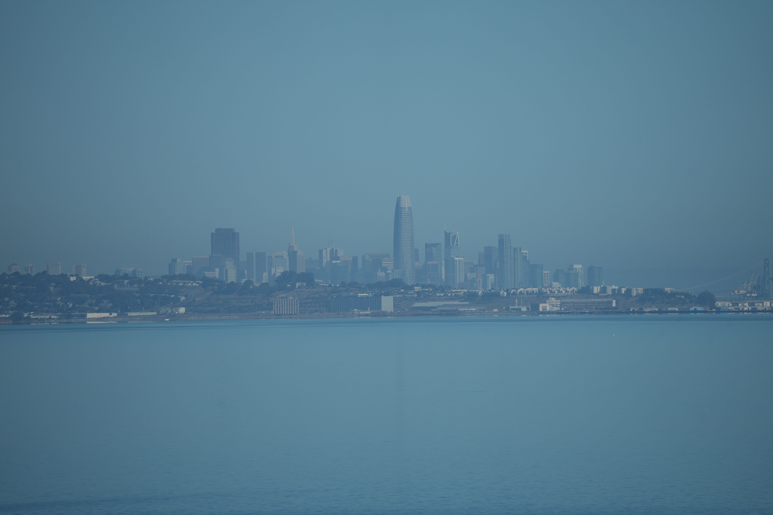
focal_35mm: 400
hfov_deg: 5.2
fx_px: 8588
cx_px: 386
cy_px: 258
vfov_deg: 3.4
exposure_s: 1/2500
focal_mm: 400
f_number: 6.3
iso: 320
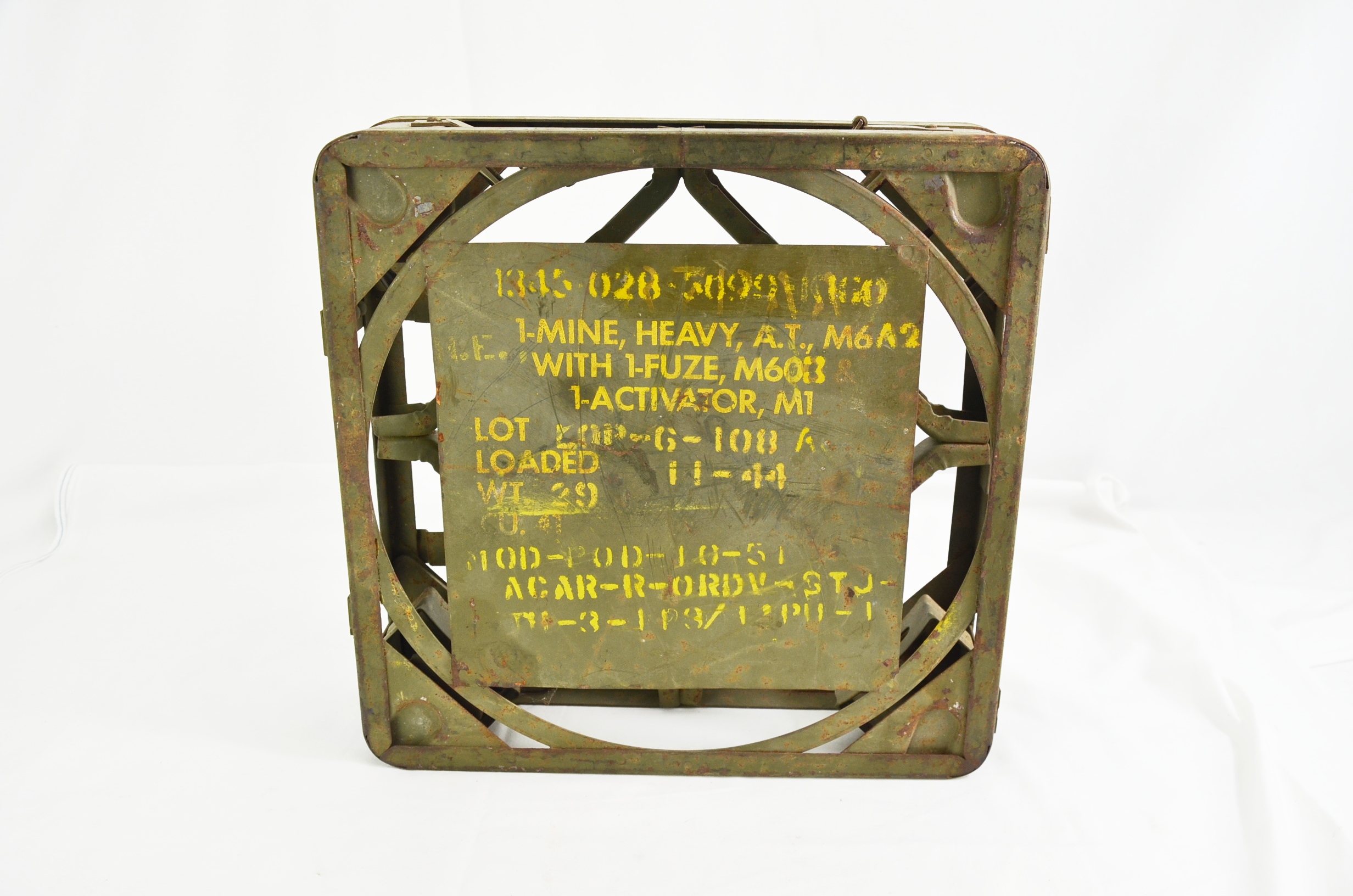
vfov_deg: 39.8
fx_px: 1238
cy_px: 448
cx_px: 676
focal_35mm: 33
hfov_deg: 57.3
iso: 320
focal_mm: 22
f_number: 5.6
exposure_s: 1/125
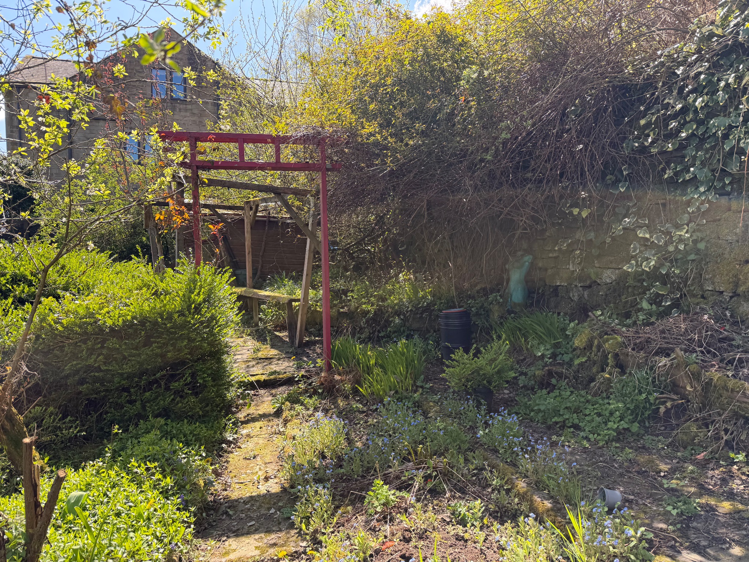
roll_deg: -0.3
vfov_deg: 56.8
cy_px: 281
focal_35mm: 24
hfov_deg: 71.6
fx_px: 519
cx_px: 374
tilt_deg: -1.9
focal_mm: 6.76
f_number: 1.78
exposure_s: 1/1075
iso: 100
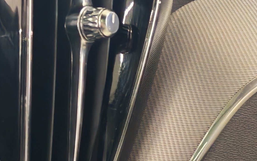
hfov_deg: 14.3
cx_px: -189
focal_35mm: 131
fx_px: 918
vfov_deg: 10.0
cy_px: 113
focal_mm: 6.12
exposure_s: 1/50
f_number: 1.9
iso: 2000
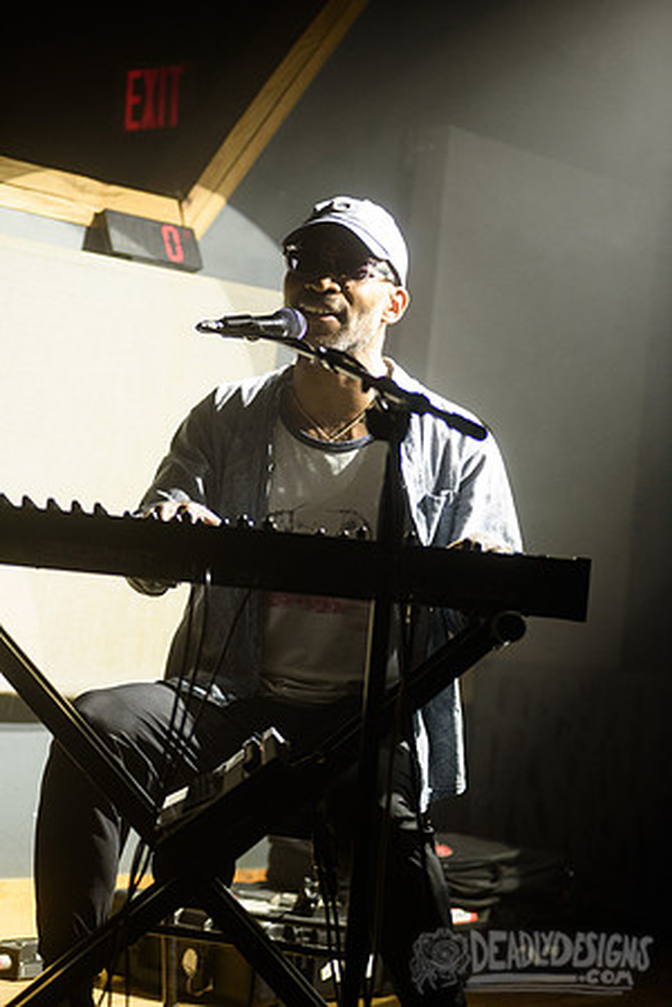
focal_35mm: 80
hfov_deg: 17.1
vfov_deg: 25.4
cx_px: 336
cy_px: 504
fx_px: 2240
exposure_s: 1/640
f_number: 3.2
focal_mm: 80
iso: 3200
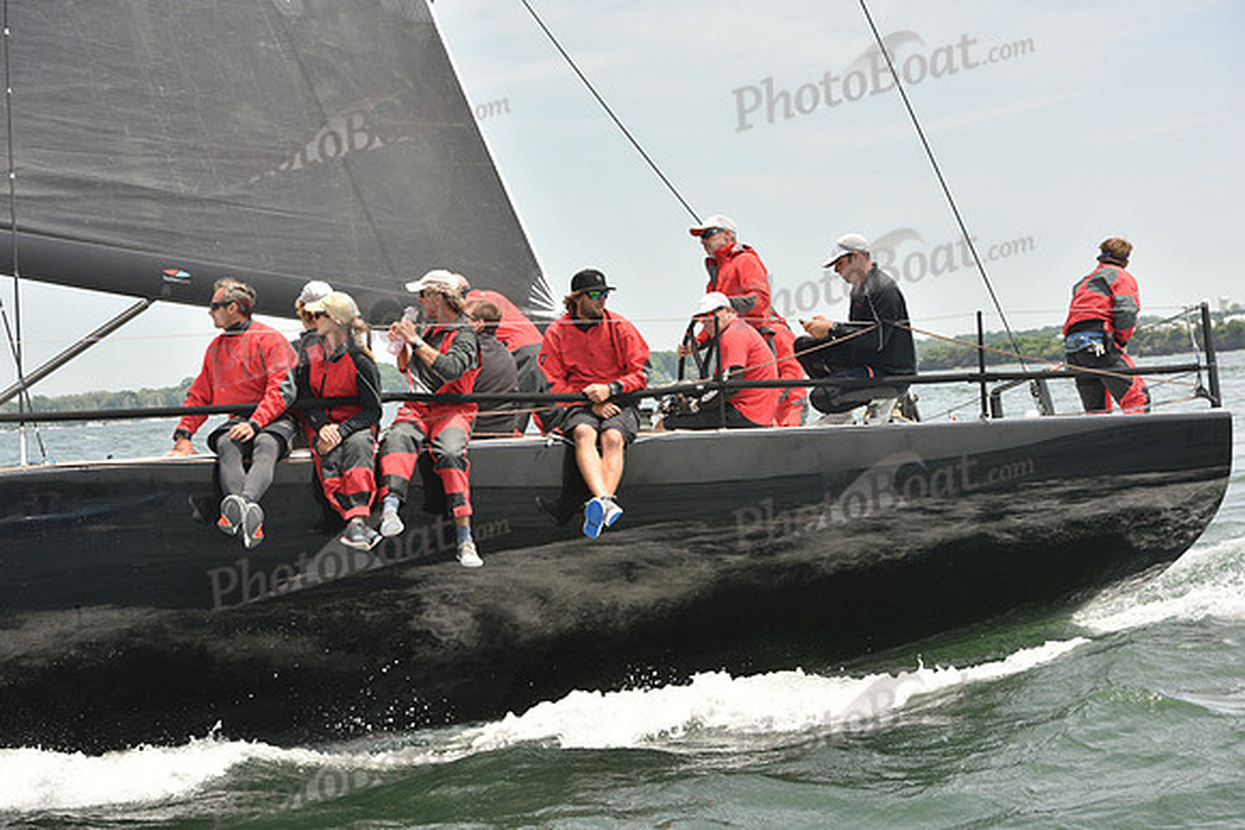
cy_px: 415
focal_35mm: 70
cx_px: 622
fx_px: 2421
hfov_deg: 28.8
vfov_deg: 19.5
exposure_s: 1/1000
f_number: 8
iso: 400
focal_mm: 70
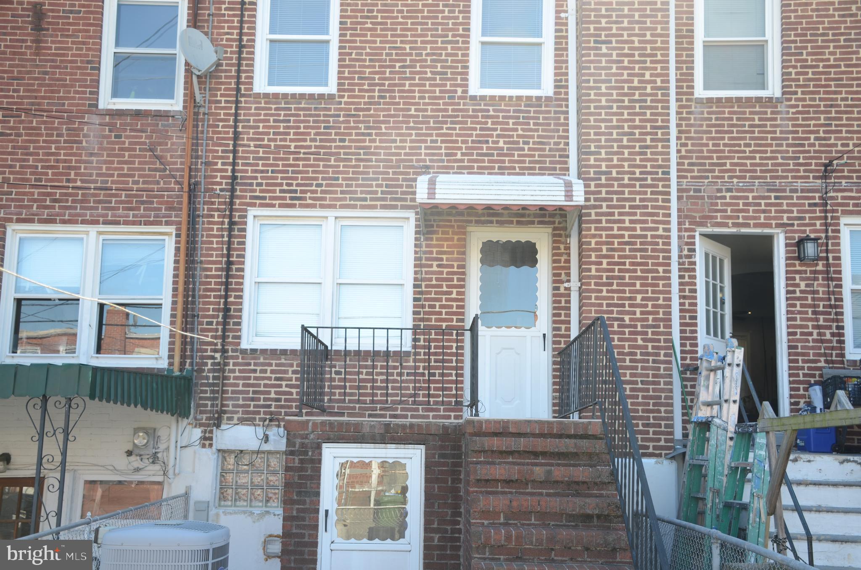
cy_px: 285
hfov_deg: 48.0
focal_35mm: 40
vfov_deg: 32.9
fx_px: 967
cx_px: 430
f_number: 4.5
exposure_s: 1/125
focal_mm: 27
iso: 100
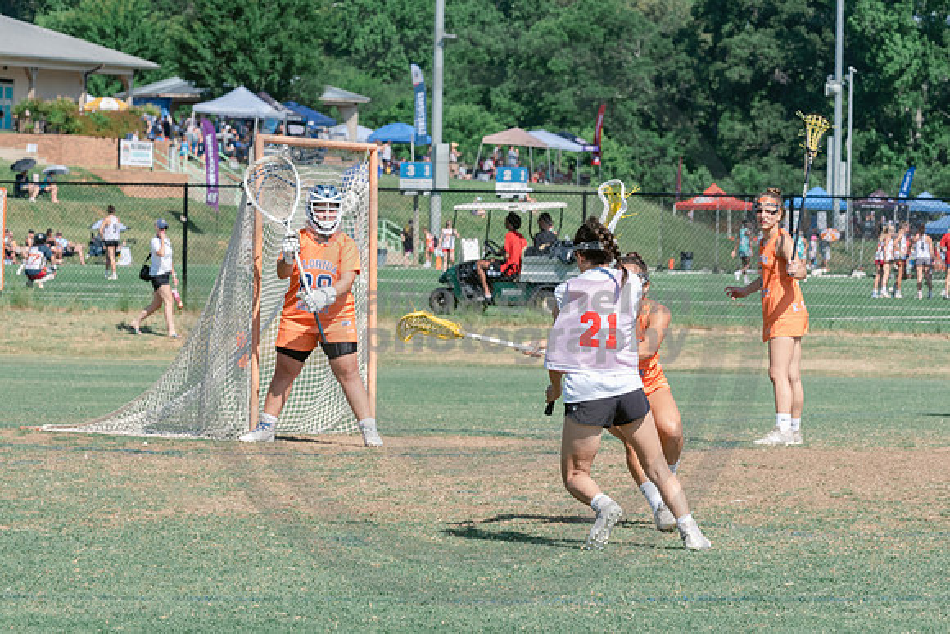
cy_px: 282
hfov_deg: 10.2
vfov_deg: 6.8
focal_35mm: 201
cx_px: 475
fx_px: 5310
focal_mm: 120
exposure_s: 1/1000
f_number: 8
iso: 400
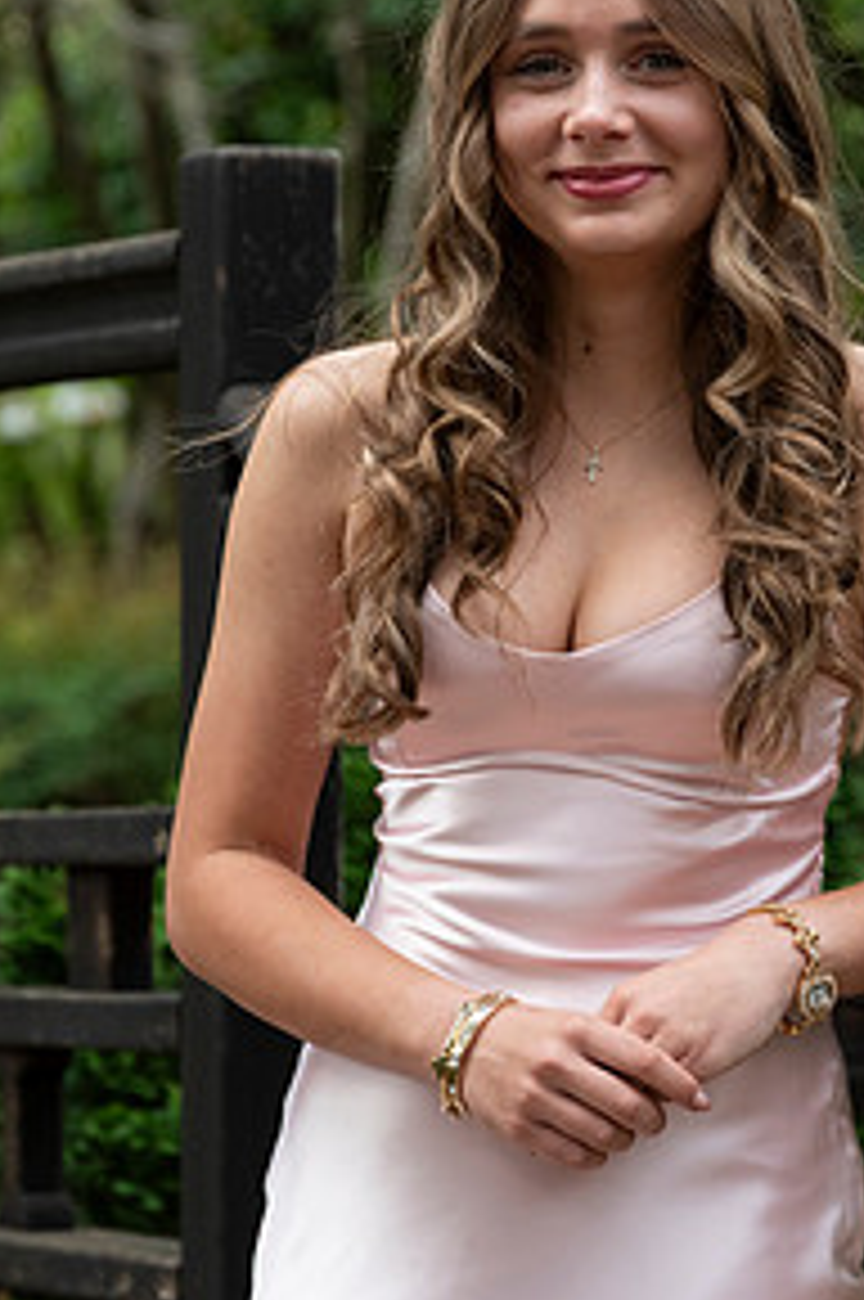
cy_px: 558
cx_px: 594
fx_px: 8155
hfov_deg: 6.1
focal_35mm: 226
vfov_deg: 9.1
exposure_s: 1/800
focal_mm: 145
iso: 1250
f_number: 6.3
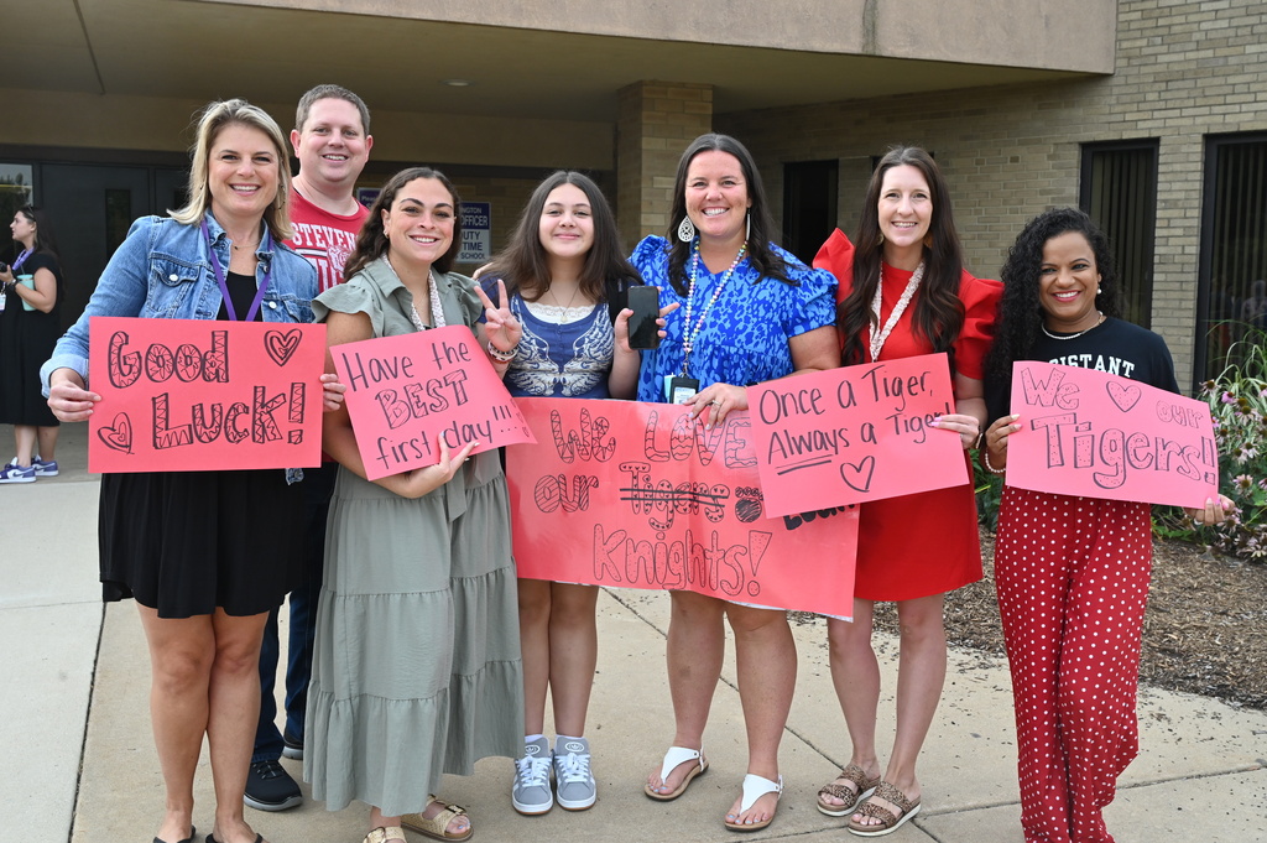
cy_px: 422
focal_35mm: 36
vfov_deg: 36.8
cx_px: 634
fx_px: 1266
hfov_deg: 53.2
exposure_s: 1/250
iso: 800
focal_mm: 36
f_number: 9
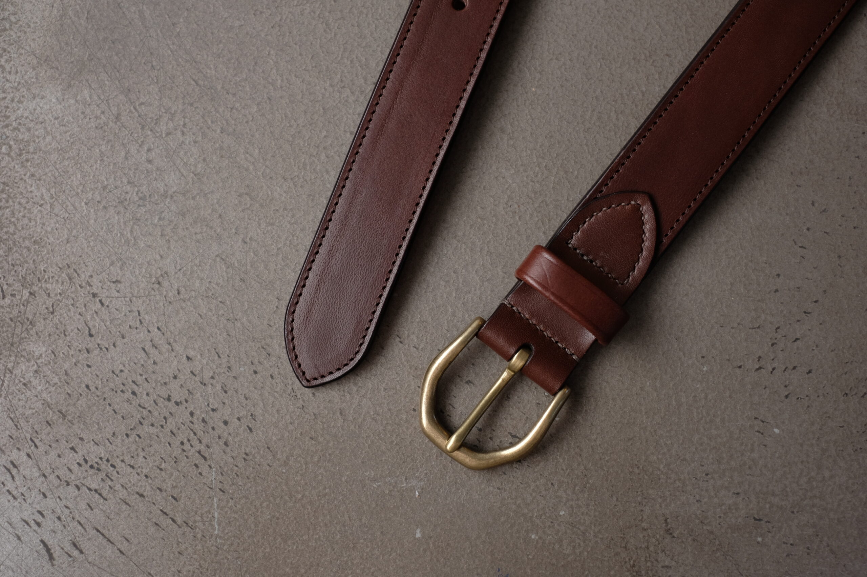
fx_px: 1275
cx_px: 434
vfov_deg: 25.5
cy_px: 288
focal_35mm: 53
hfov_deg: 37.5
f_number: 4
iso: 200
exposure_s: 1/105
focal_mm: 35
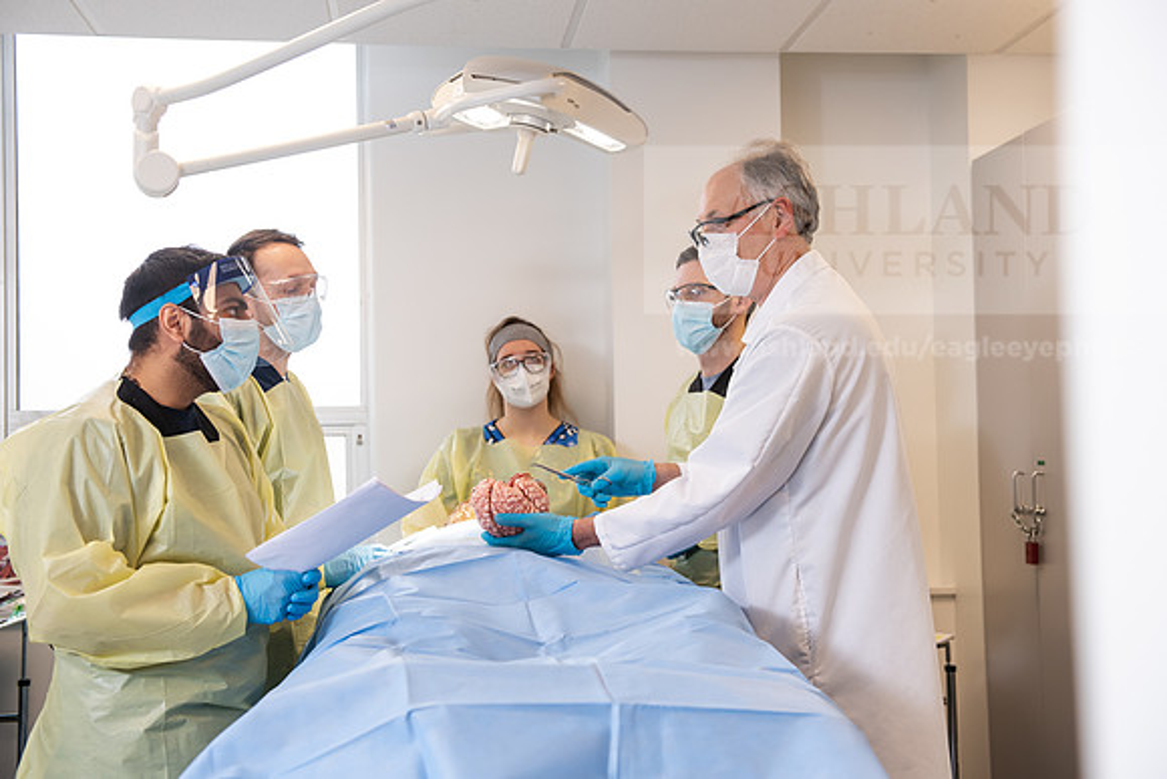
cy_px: 390
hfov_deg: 43.6
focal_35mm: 45
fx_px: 1459
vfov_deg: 29.9
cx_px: 584
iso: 640
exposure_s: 1/200
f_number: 4
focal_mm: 45
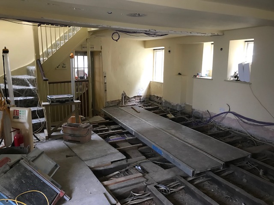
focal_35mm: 28
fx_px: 222
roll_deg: -0.9
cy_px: 102
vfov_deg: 49.7
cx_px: 137
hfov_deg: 63.4
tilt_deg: -9.6
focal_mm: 3.99
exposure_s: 1/11
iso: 100
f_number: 1.8
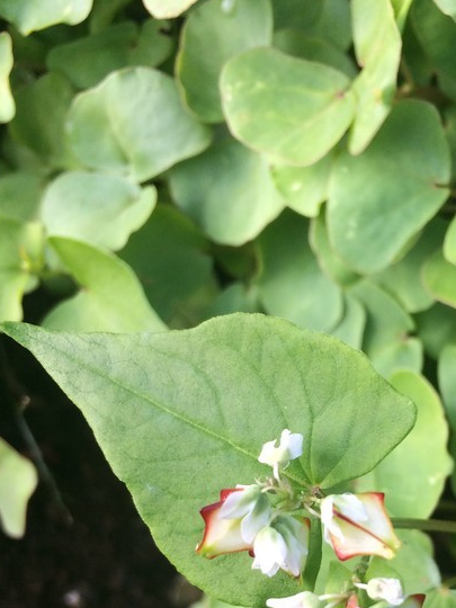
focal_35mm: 55
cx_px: 366
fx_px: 966
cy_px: 549
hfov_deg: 26.1
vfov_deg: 33.1
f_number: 2.2
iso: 32
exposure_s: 1/383
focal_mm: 4.15
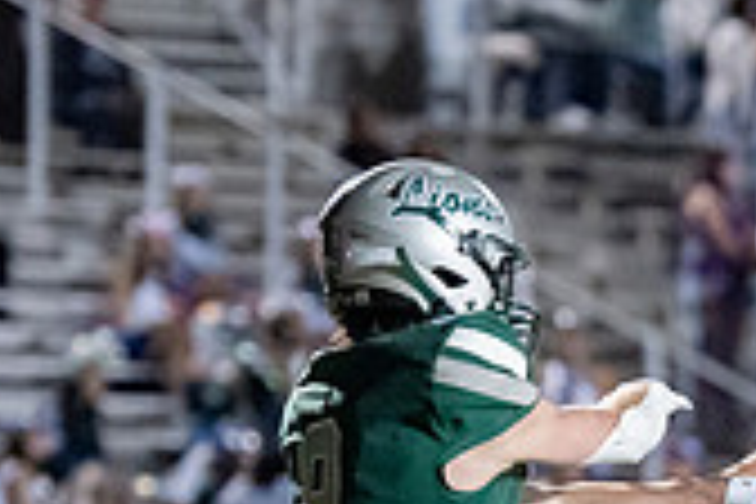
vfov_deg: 2.7
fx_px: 10877
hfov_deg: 4.0
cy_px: 688
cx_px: 852
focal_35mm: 518
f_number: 2.8
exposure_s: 1/1000
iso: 10000
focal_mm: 127
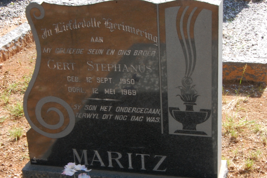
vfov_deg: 18.2
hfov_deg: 27.0
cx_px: 134
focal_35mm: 75
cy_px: 89
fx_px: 556
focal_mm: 50
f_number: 22
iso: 500
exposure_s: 1/30
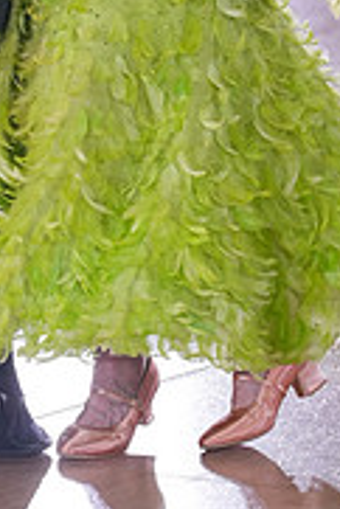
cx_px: 139
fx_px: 5528
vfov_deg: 5.2
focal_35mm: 391
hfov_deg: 3.5
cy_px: -177
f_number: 4
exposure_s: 1/400
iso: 1600
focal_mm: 122
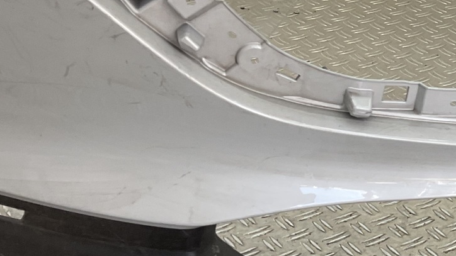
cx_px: 609
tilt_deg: -26.2
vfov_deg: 13.7
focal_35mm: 88
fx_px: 1064
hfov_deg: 21.6
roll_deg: -3.6
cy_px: 88
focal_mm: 3
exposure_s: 1/100
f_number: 1.8
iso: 20
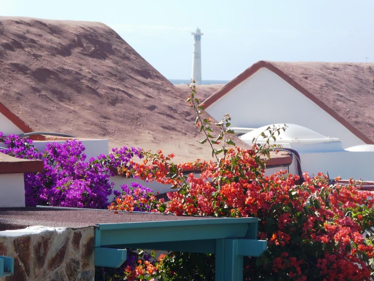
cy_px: 140
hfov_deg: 11.5
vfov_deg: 8.6
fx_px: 1858
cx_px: 187
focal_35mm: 172
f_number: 5.6
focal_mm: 30.9
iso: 80
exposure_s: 1/200
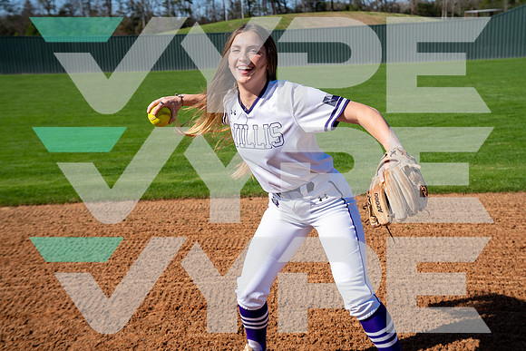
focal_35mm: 52
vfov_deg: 26.0
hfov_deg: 38.2
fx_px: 760
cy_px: 176
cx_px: 263
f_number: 5.6
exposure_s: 1/2500
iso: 400
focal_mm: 52
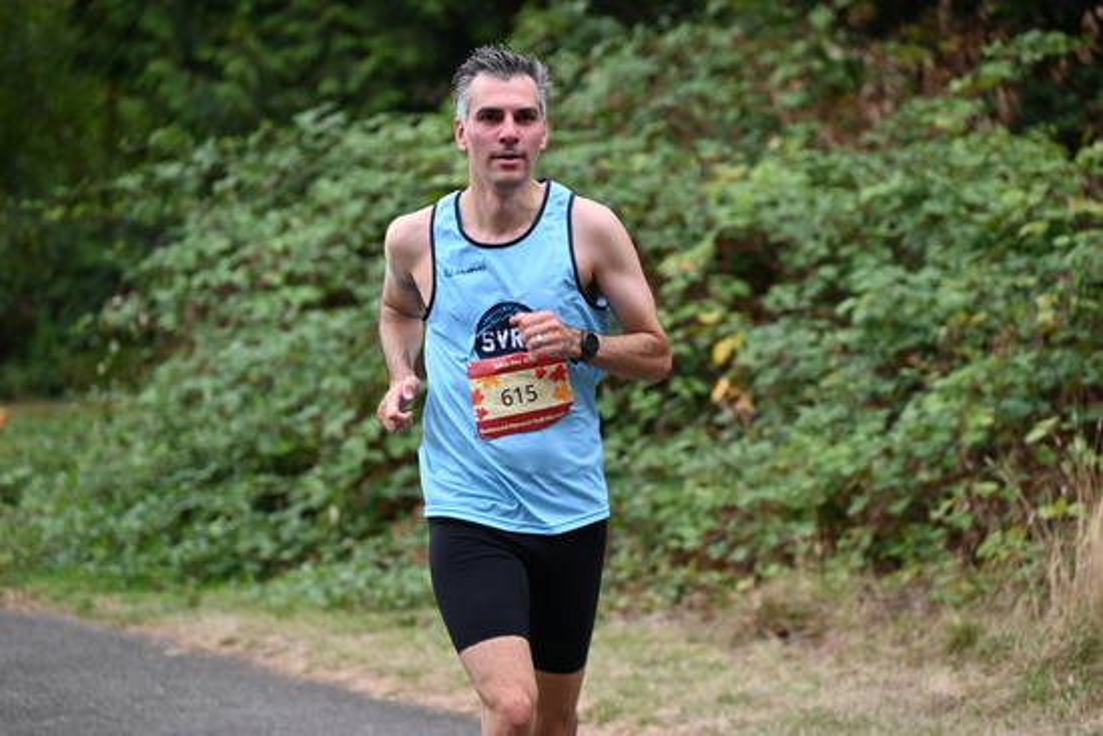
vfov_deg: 6.9
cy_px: 368
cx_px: 552
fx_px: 6129
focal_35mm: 200
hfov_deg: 10.3
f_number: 6.3
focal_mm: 200
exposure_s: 1/250
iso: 1250
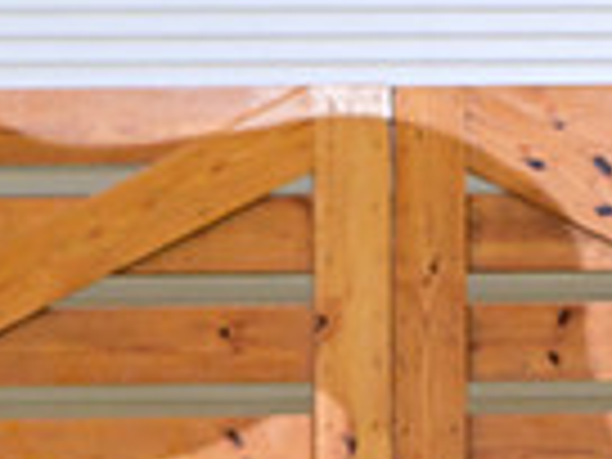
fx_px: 14480
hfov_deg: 2.4
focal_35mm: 819
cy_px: 209
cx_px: 1215
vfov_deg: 1.8
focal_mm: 200
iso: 2500
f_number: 5.6
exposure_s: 1/200
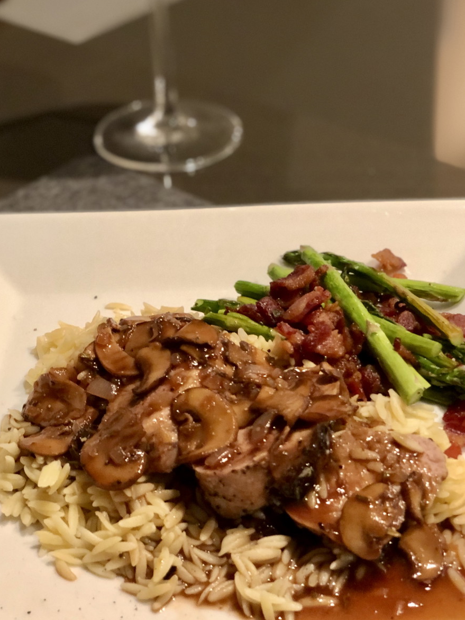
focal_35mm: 71
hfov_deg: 20.7
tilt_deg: -30.3
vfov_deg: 27.3
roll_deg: +2.6
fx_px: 1272
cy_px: 213
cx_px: 281
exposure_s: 1/12
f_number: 2.4
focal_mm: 6
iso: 160
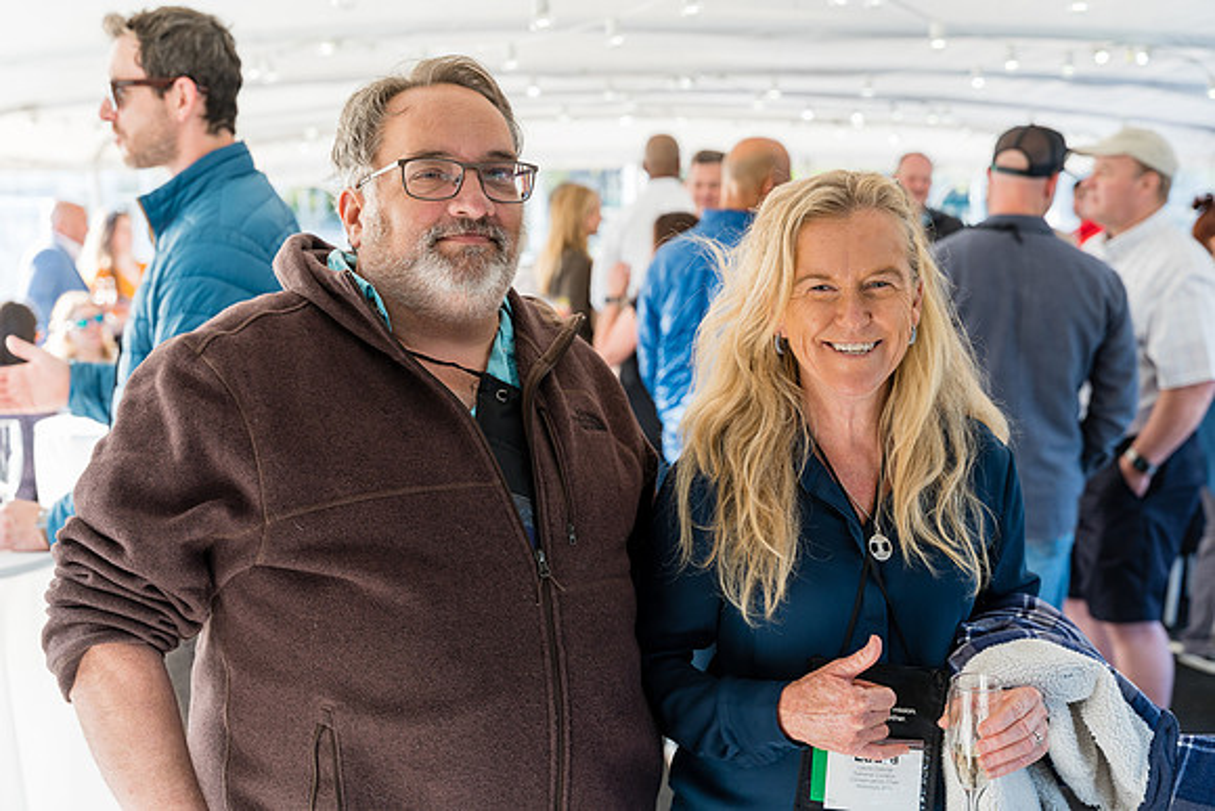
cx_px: 608
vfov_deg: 27.1
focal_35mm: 50
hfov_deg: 39.7
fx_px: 1684
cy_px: 406
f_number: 4
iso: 320
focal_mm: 49.9
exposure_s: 1/160
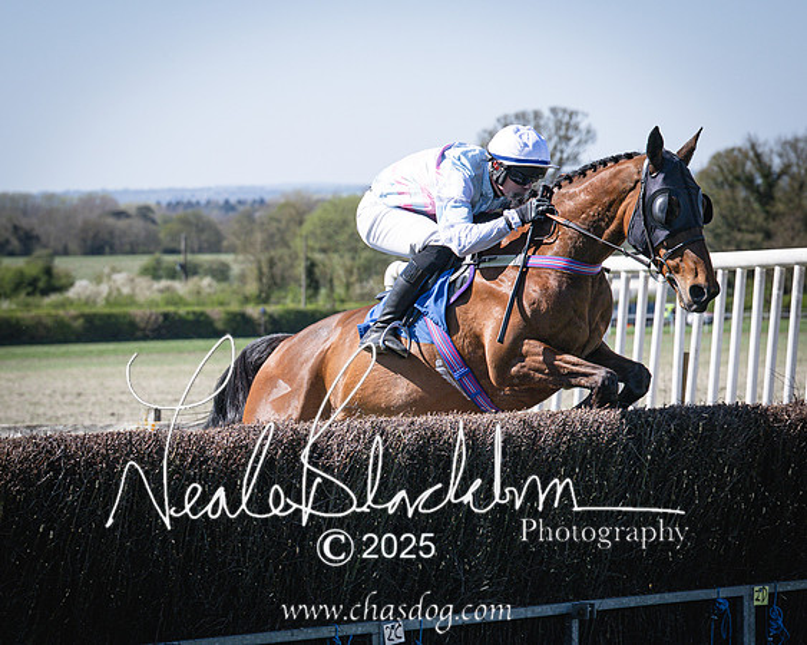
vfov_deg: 9.3
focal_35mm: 167
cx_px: 394
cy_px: 440
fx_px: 3982
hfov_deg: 11.6
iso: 250
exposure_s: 1/2000
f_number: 5
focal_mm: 92
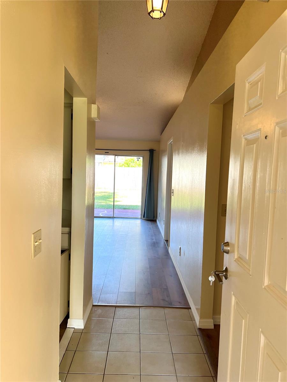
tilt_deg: -4.0
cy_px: 191
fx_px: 287
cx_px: 144
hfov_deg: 53.1
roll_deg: -3.4
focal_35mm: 26
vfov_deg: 67.3
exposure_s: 1/120
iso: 40
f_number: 1.5
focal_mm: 5.7
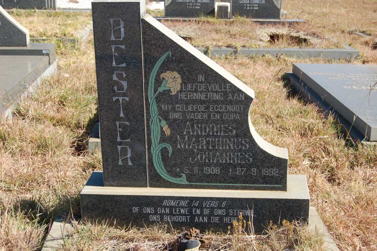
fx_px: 596
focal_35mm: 57
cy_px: 126
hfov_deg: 35.1
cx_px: 188
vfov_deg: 23.7
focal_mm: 38
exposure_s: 1/250
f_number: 6.3
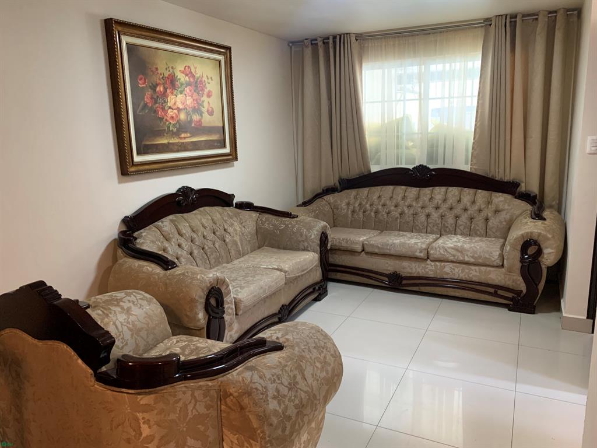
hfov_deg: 67.3
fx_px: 448
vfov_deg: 53.1
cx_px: 298
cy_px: 224
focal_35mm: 26
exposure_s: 1/60
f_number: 1.8
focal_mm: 4.25
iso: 400
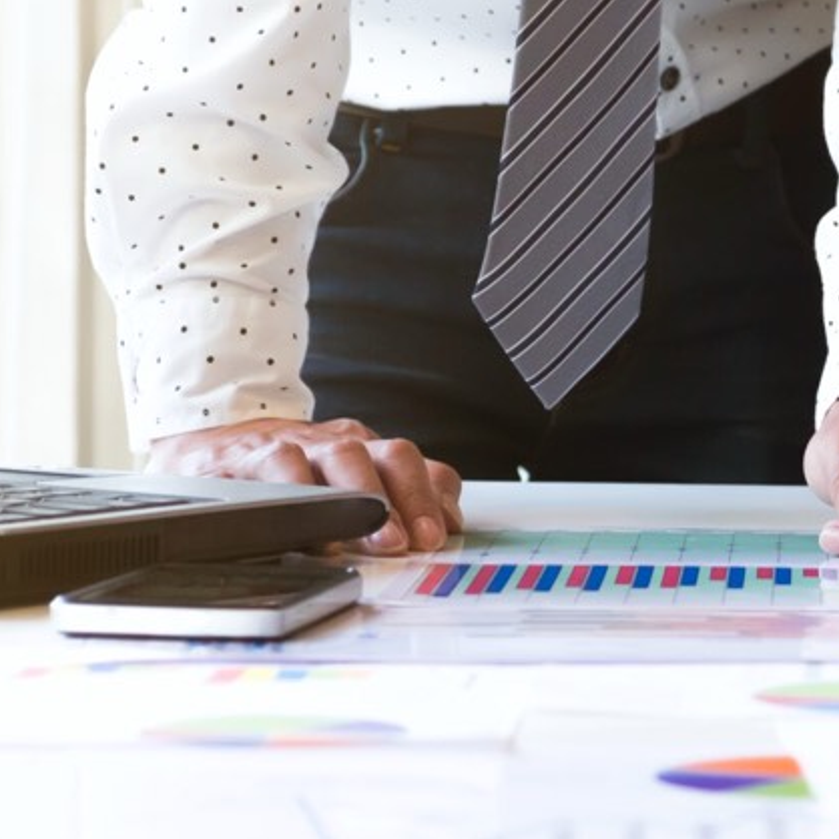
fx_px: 4634
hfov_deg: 10.2
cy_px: 224
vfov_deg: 10.3
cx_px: 1012
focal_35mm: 169
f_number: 4
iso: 800
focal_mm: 42.5
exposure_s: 1/125
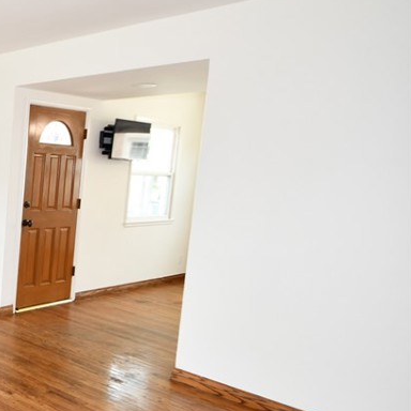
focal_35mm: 34
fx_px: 457
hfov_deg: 33.8
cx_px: -133
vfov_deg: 48.3
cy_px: 233
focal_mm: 10
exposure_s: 1/60
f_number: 4
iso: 220
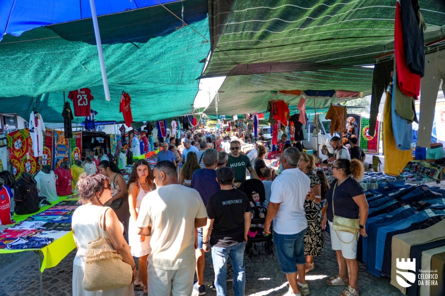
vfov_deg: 53.1
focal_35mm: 24
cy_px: 148
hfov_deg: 73.8
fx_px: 297
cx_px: 222
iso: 1600
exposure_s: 1/1600
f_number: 4
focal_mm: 24
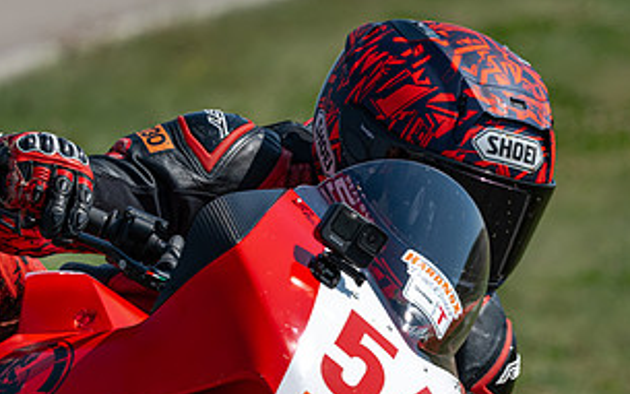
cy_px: 244
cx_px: 248
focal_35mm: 1163
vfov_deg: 1.1
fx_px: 19979
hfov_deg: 1.8
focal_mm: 600
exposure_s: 1/1250
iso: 500
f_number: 11
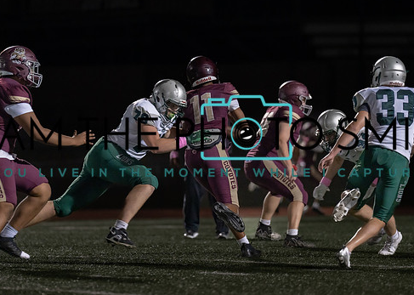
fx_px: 3466
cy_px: 128
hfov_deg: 6.8
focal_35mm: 295
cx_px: 163
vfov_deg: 4.9
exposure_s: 1/1000
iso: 1600
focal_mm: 200
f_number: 2.8
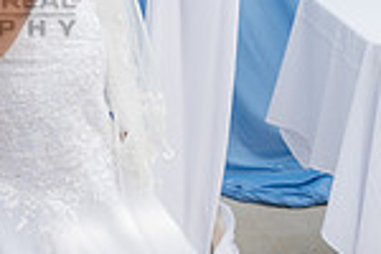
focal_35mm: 137
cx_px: -196
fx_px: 1450
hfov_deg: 14.0
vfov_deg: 9.9
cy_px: -23
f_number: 6.3
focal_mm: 32
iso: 200
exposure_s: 1/125
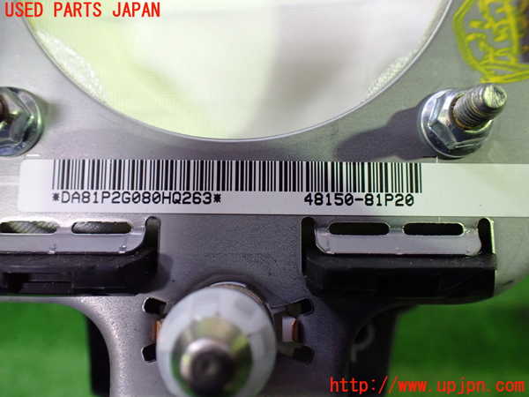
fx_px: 458
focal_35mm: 30
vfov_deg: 46.8
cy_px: 198
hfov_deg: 60.0
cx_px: 264
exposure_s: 1/100
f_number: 2.3
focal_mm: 5.4
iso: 800
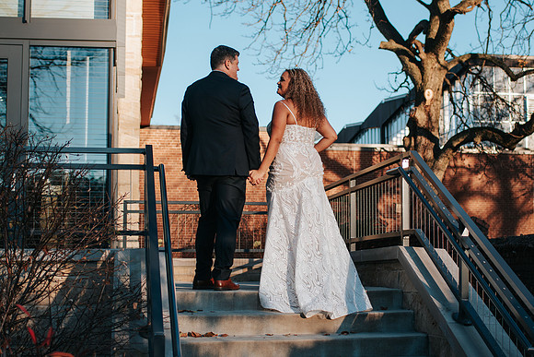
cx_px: 297
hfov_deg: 33.4
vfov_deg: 22.6
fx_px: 890
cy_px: 198
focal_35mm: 60
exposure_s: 1/640
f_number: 2.2
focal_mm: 35
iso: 100
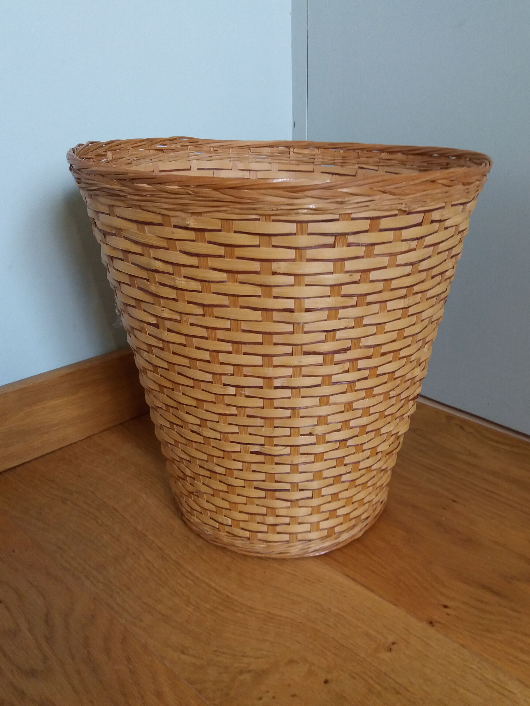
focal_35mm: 31
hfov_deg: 45.4
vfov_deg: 58.3
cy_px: 320
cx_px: 285
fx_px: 633
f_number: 1.9
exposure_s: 1/33
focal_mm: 3.7
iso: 125
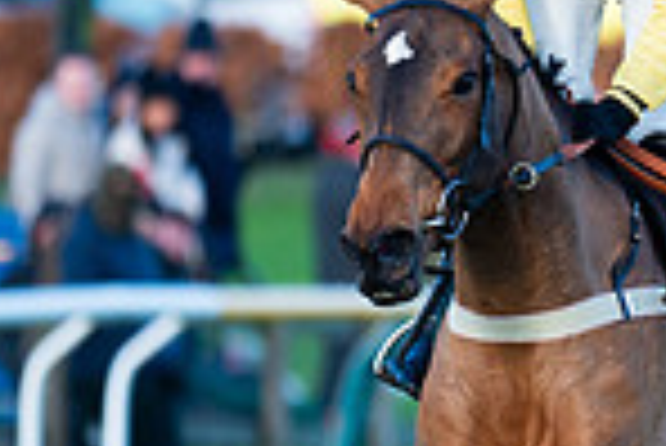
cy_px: 327
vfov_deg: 0.7
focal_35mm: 1931
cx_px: 1264
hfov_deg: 1.1
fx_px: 35758
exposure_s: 1/800
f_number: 4.5
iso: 500
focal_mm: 400
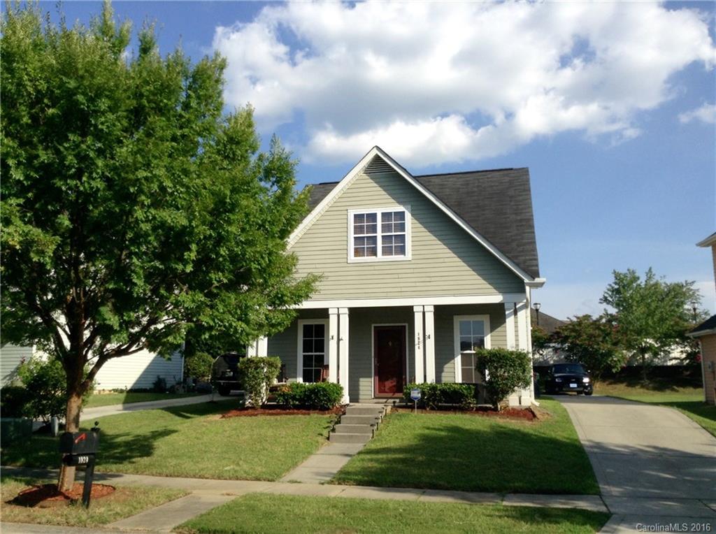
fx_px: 681
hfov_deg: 55.4
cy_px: 267
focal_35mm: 33
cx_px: 358
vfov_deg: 42.8
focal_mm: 3.3
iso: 25
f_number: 2.4
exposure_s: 1/1073
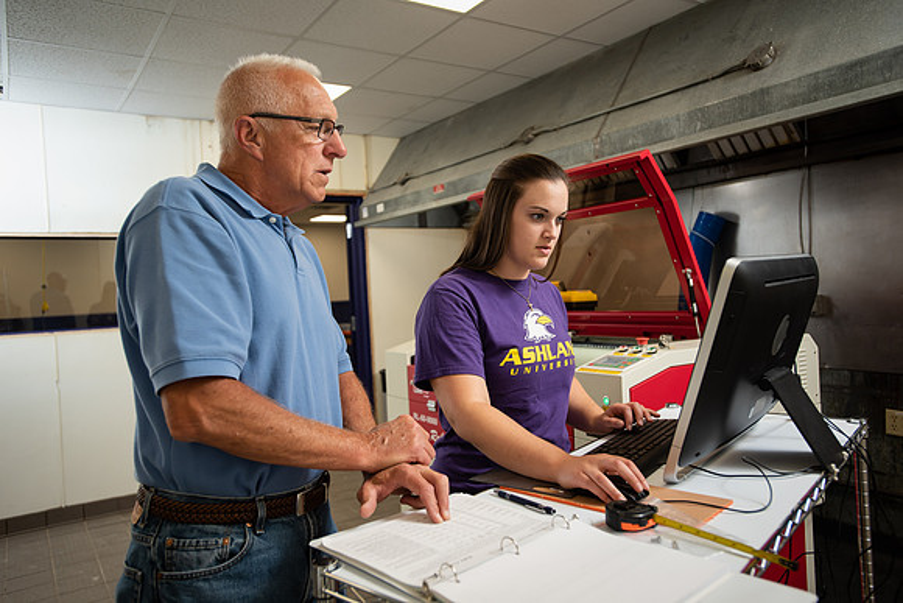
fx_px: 652
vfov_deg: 49.6
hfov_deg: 69.4
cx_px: 452
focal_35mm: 26
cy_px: 302
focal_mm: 26
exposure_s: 1/200
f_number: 4
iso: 400
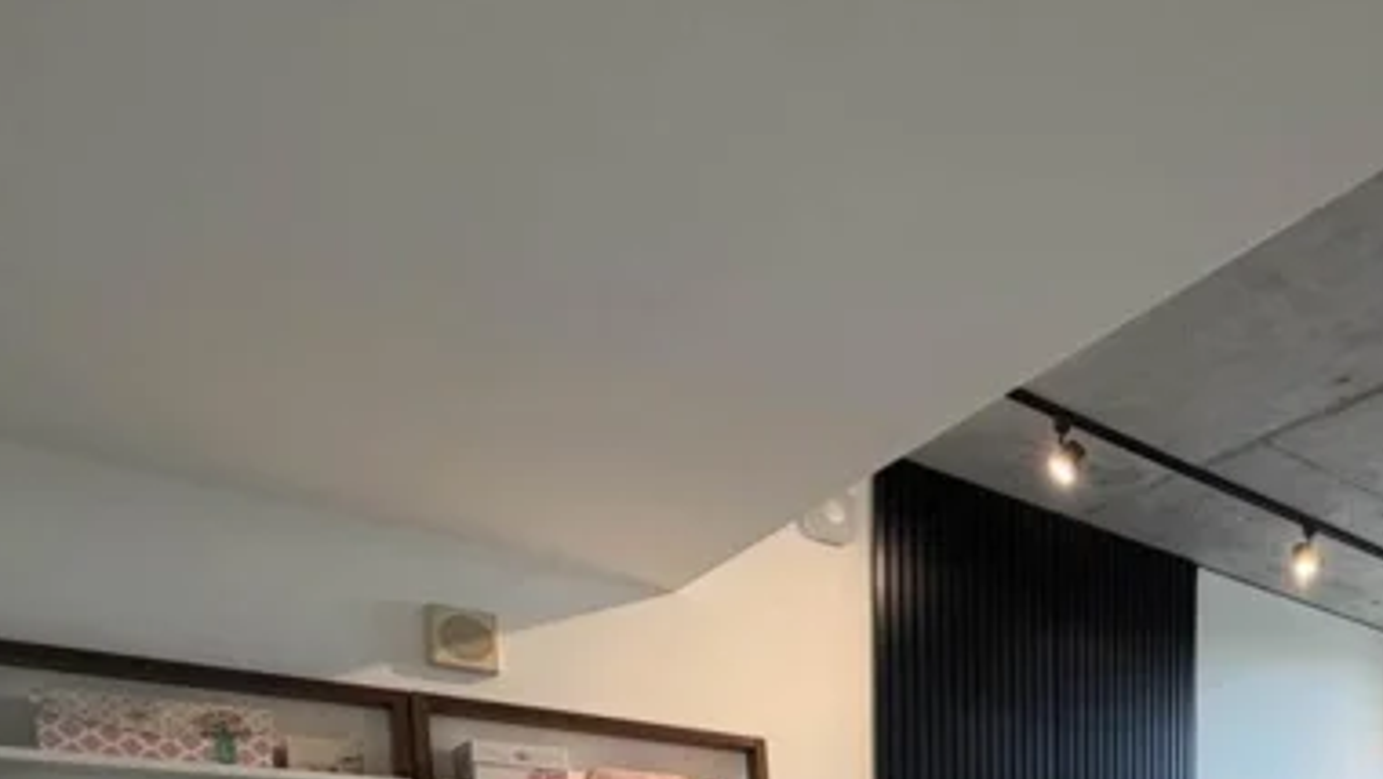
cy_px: 1008
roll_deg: -1.0
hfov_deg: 54.9
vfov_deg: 30.7
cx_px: 1272
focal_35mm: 30
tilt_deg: -3.5
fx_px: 1100
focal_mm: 2.22
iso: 200
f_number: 2.2
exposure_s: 1/120
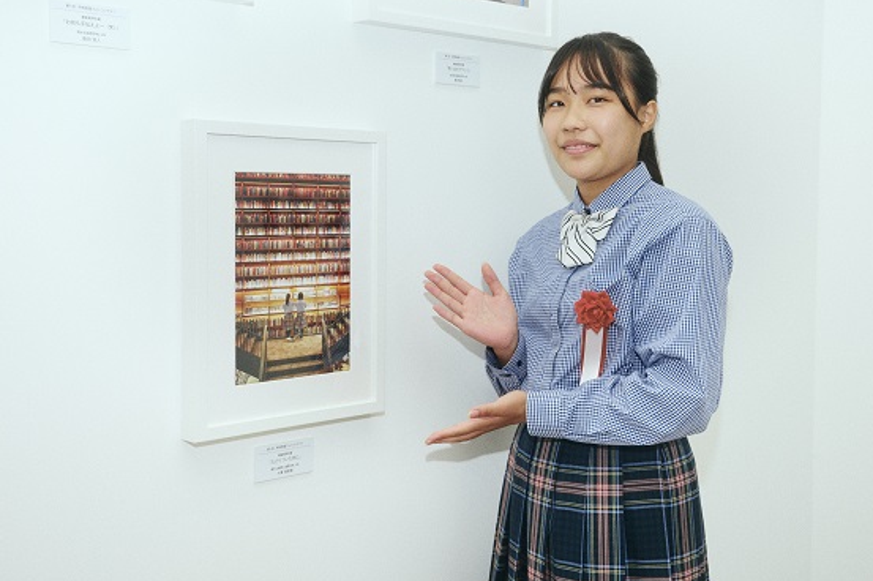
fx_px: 1139
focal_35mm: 47
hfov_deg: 41.8
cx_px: 500
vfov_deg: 28.6
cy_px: 257
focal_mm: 40
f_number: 8
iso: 400
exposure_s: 1/200
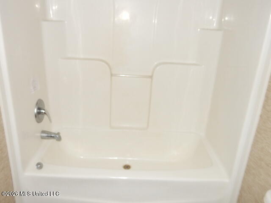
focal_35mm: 30
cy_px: 102
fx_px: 235
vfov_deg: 46.8
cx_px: 136
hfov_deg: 60.0
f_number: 4
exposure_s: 1/30
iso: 200
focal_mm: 5.4
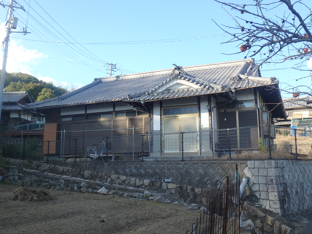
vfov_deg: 39.7
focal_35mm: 36
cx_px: 156
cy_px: 117
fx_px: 324
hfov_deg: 51.4
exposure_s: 1/200
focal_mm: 6.4
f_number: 5
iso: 125
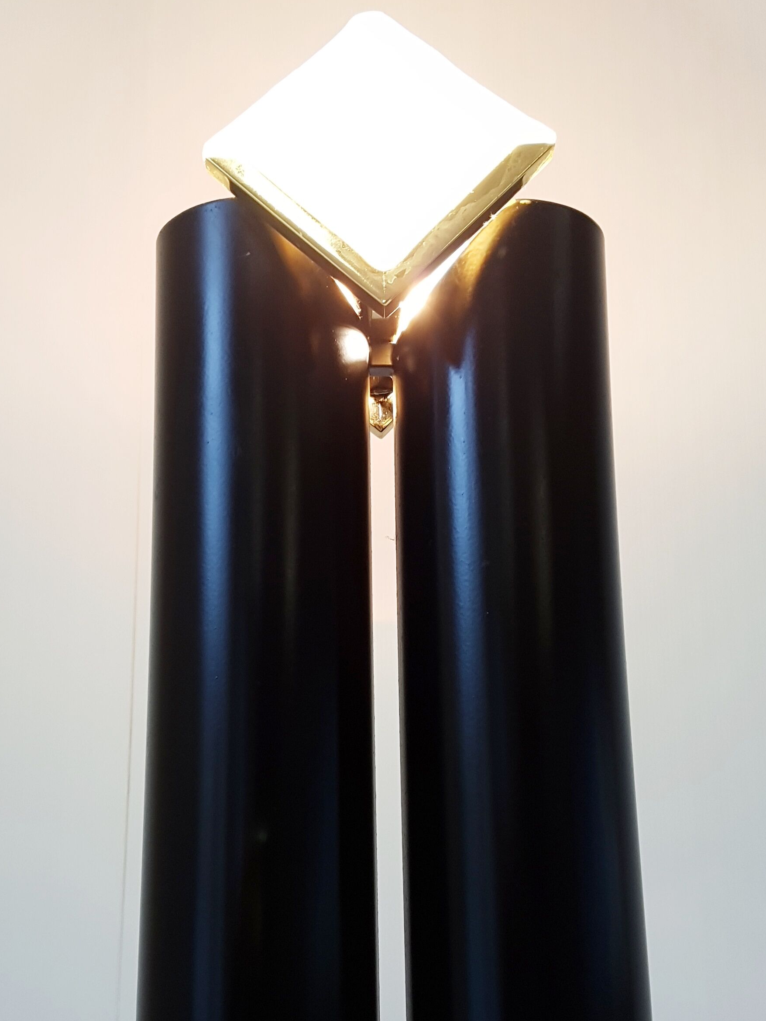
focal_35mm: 32
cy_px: 569
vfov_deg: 56.7
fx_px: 944
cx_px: 378
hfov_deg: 44.2
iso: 160
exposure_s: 1/100
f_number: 1.7
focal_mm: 4.2
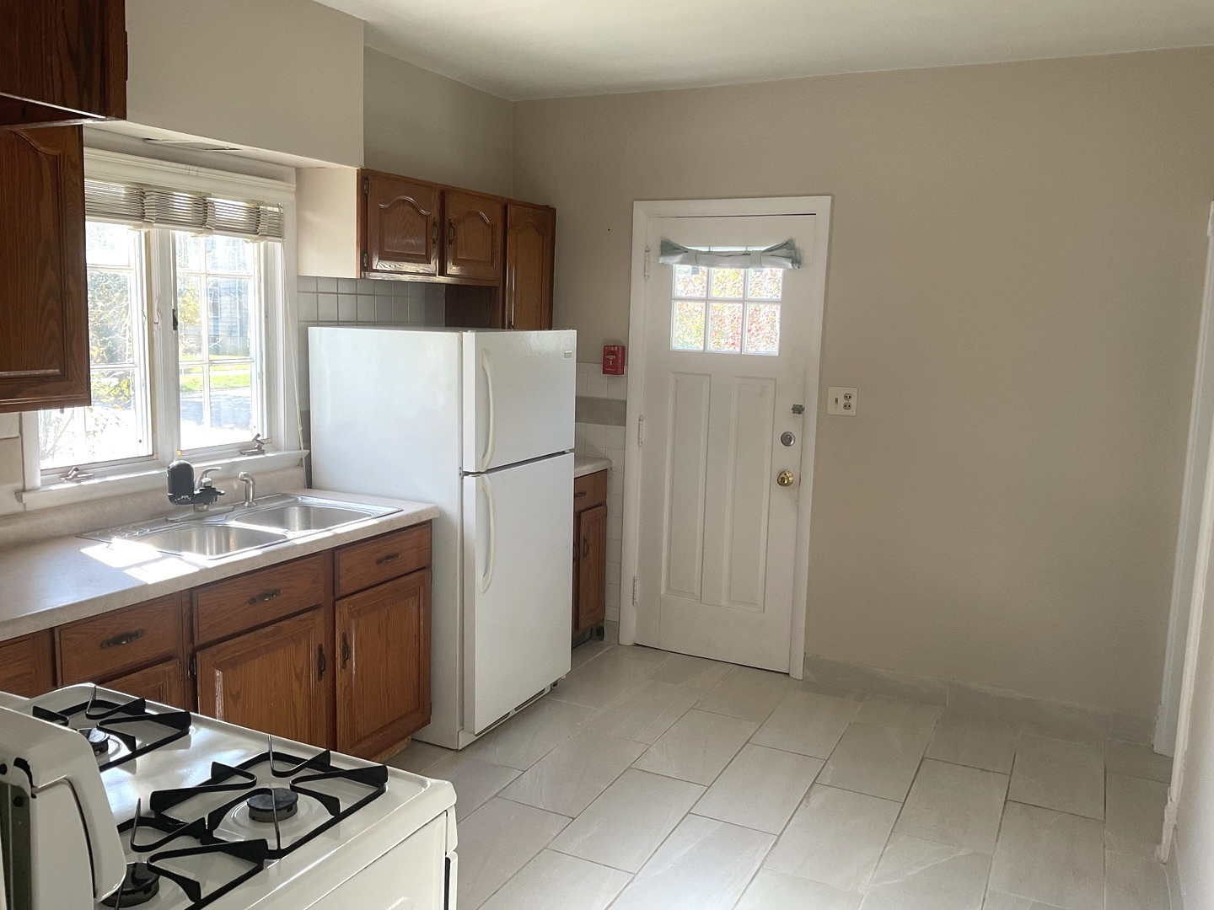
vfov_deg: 48.2
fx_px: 1017
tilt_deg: -6.9
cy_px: 455
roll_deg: -1.2
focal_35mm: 29
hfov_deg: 61.7
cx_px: 607
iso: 64
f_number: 1.8
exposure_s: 1/120
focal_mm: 3
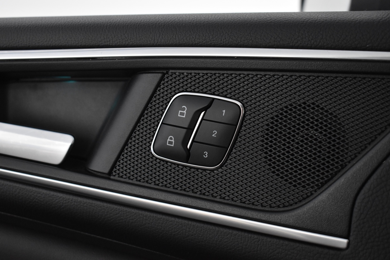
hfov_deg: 37.9
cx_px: 195
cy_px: 130
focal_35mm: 52
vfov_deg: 25.8
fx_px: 569
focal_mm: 35
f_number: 4.5
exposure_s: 1/60
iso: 2500
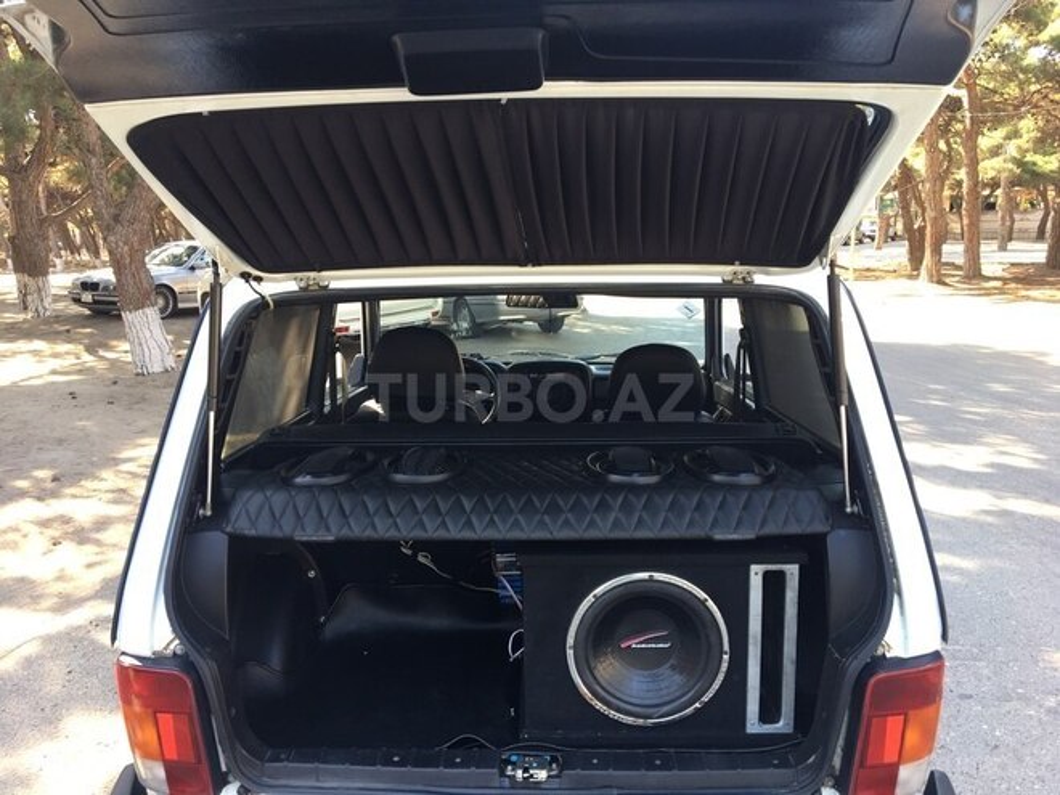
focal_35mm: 29
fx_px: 888
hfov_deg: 61.7
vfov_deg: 48.2
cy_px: 398
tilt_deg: -7.0
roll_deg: -1.2
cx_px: 530
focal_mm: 4.15
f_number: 2.2
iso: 25
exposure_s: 1/50
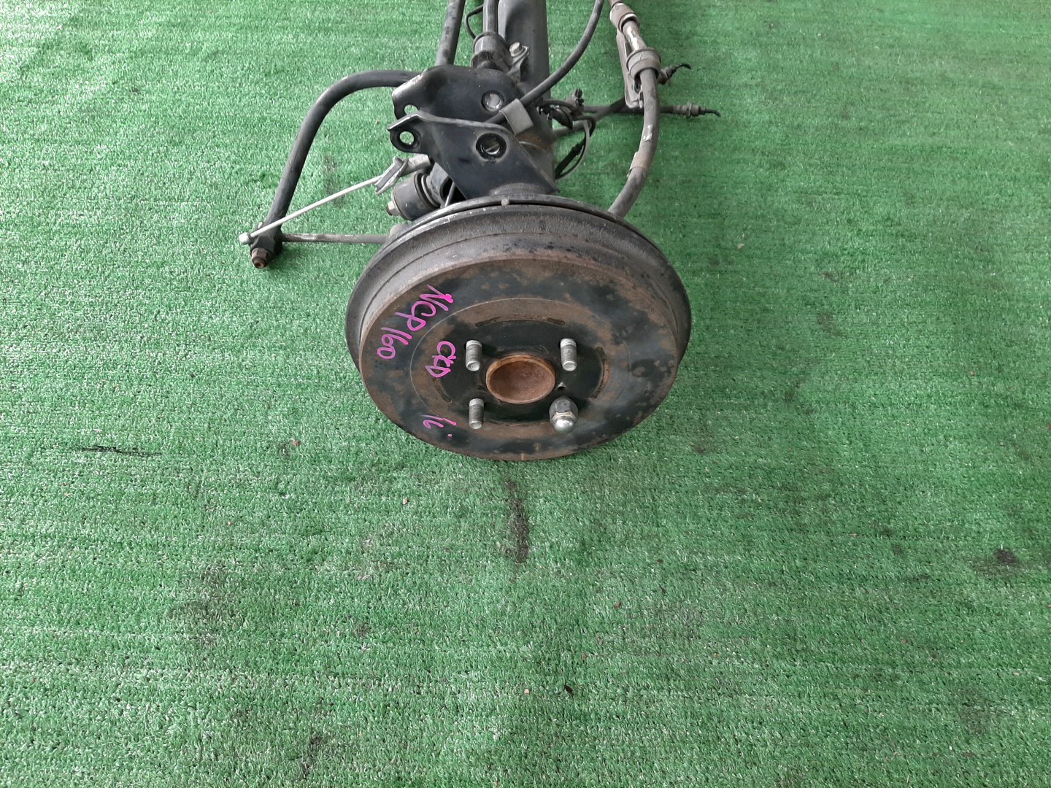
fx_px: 789
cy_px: 394
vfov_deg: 53.1
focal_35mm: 26
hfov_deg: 67.3
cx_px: 526
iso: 96
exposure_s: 1/50
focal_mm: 3.93
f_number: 1.7
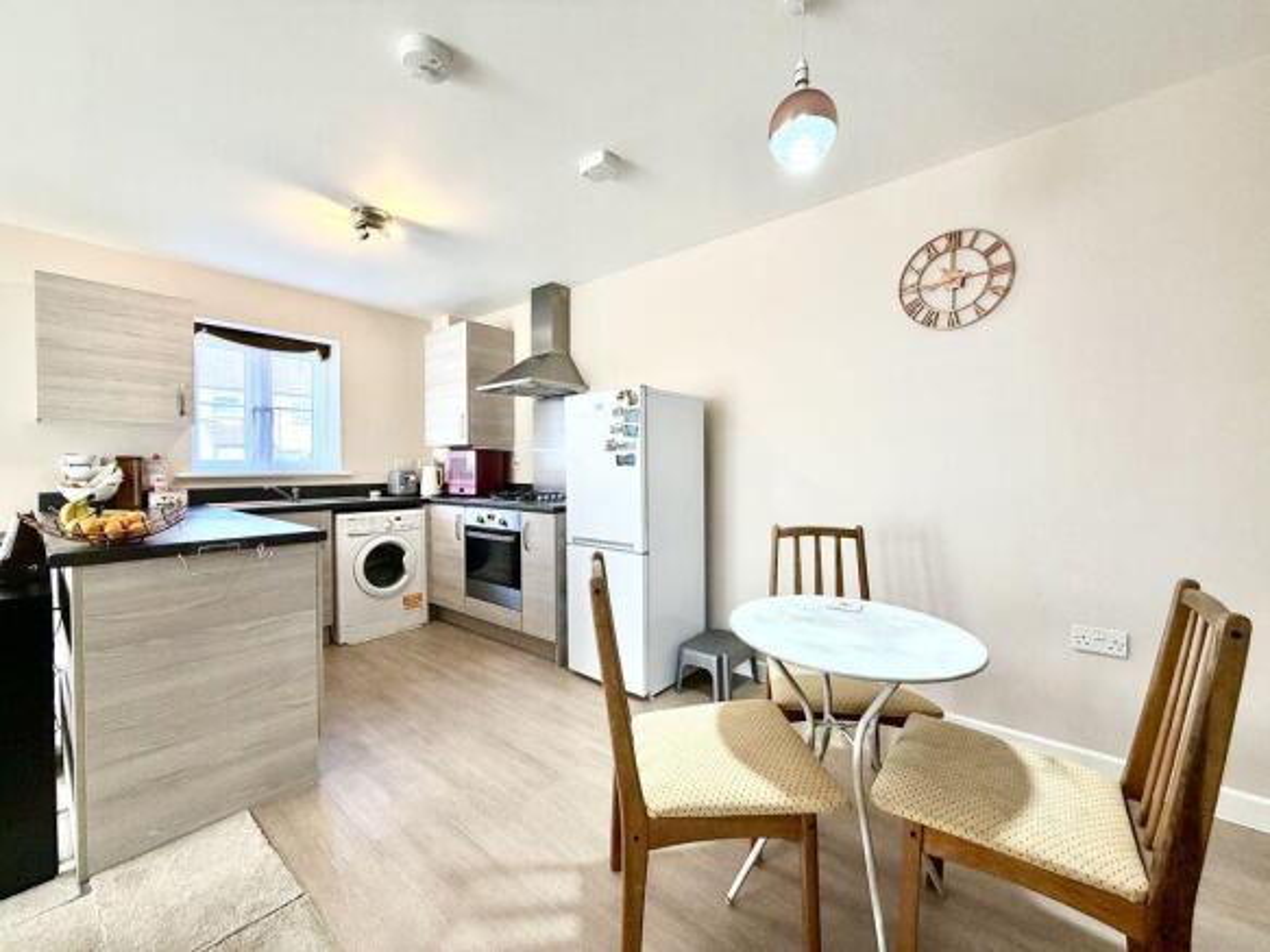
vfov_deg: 85.7
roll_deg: +0.2
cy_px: 476
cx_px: 635
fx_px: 514
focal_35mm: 14
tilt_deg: -1.7
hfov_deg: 102.1
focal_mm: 2.22
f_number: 2.2
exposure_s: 1/100
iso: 200
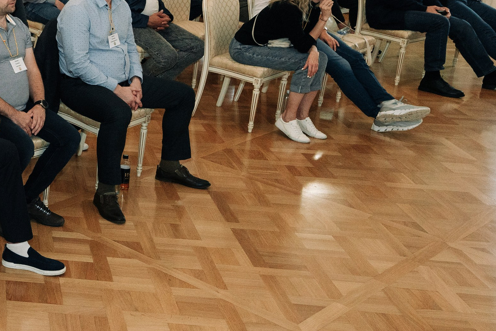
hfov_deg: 28.0
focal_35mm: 63
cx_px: -95
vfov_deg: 21.4
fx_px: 868
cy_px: 82
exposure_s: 1/160
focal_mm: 24
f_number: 7.1
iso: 1000
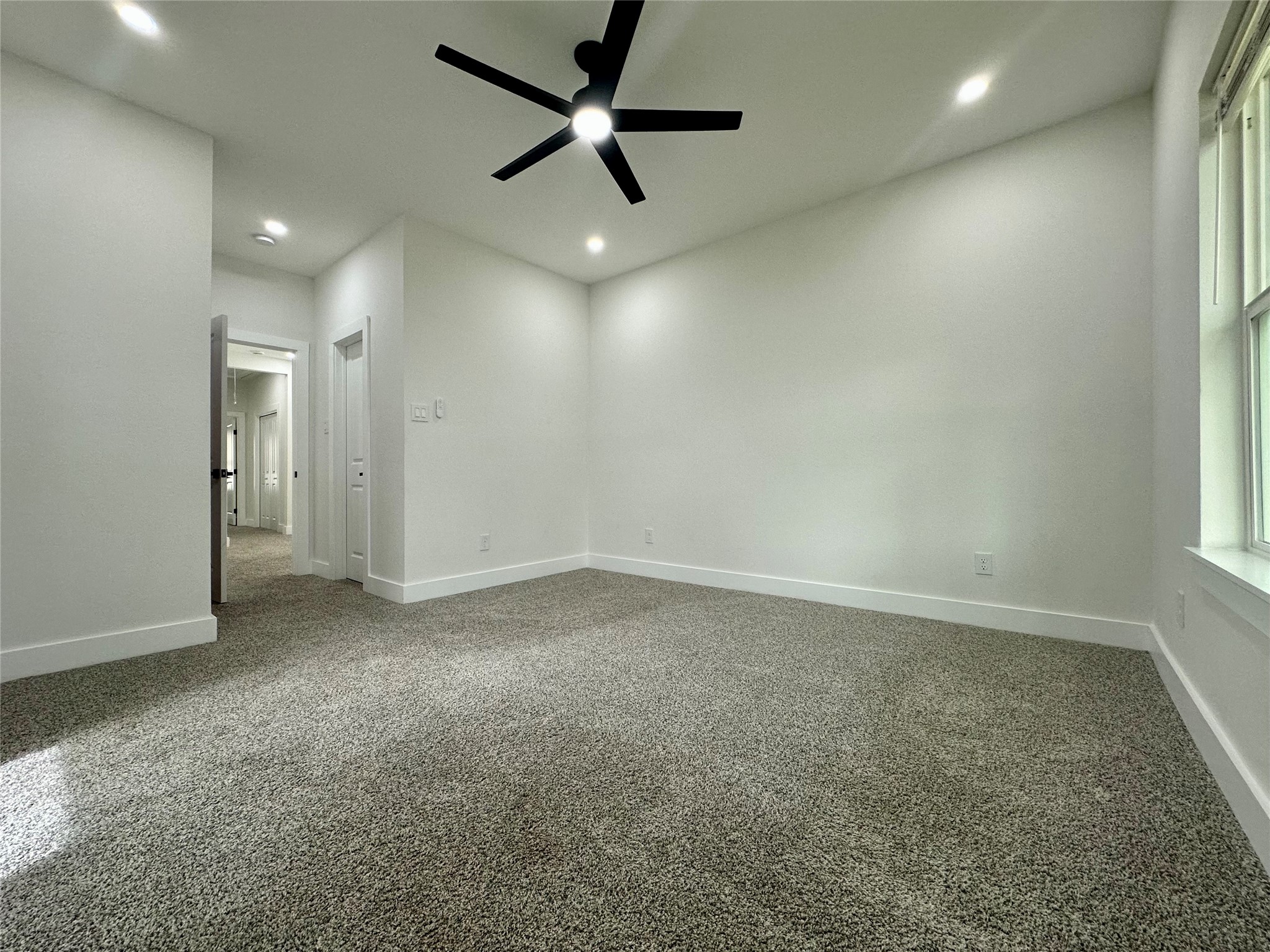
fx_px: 514
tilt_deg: +0.7
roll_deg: +0.4
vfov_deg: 85.7
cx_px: 635
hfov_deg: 102.1
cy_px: 476
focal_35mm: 14
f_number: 2.2
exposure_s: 1/120
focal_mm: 2.22
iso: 125
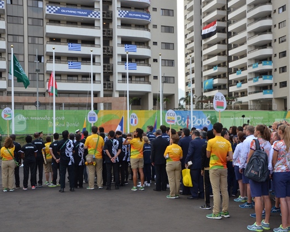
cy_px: 117
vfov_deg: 33.4
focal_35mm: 45
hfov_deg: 41.0
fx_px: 386
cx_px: 168
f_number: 10
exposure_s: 1/400
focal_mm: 26
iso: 1000
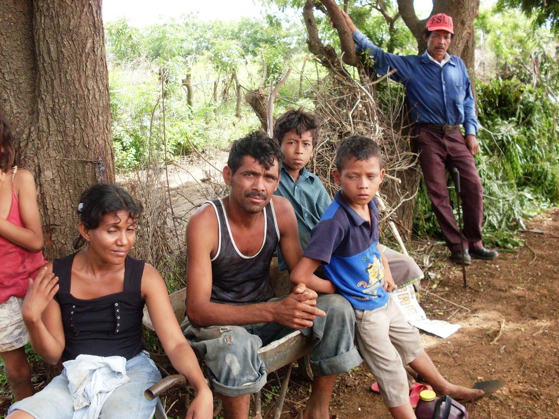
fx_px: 614
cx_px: 280
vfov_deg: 37.7
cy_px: 210
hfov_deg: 49.0
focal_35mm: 38
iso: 80
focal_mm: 6.3
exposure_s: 1/180
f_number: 2.8
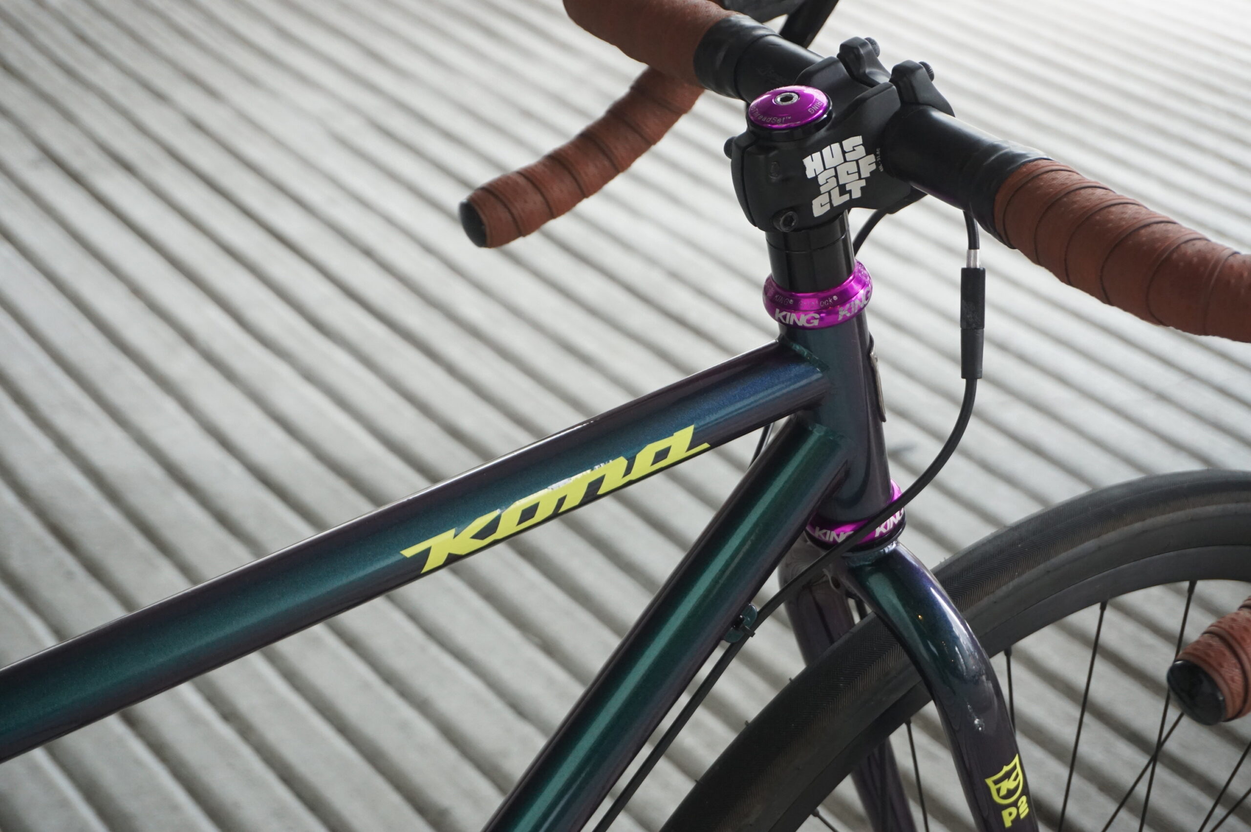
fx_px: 2291
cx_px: 626
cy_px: 416
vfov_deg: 20.6
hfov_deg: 30.5
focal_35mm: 66
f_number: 5.6
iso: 1250
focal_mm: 44
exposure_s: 1/40
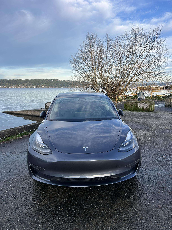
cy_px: 115
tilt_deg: -11.1
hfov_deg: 53.1
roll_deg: +0.0
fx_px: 172
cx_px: 86
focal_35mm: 26
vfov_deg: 67.3
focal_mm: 5.7
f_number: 1.5
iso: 50
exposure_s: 1/1019
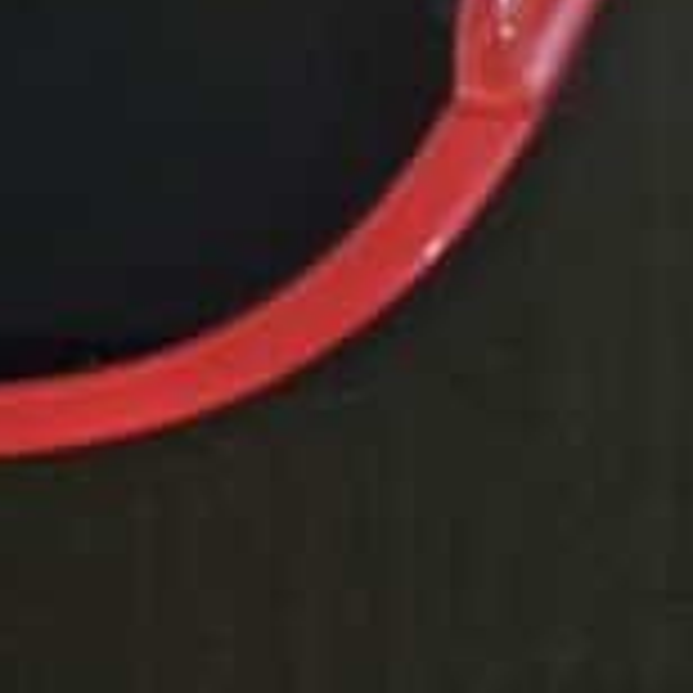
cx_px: 783
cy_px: -1174
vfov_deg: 9.4
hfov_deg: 10.9
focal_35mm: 158
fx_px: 3579
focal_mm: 5.4
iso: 2500
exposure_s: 1/15
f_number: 1.8
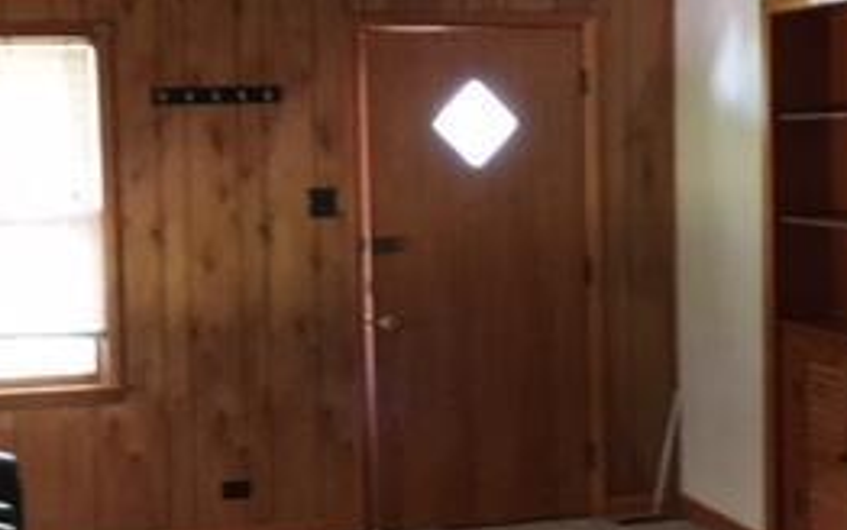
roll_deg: +1.0
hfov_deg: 27.5
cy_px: 255
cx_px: 430
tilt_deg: -2.7
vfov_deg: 17.4
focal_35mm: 75
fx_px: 1732
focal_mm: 4.15
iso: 200
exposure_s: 1/17
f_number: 2.2
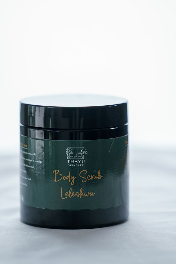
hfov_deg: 6.9
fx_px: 1467
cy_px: 132
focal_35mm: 200
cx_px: 88
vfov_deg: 10.3
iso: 100
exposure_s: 1/250
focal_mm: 200
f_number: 4
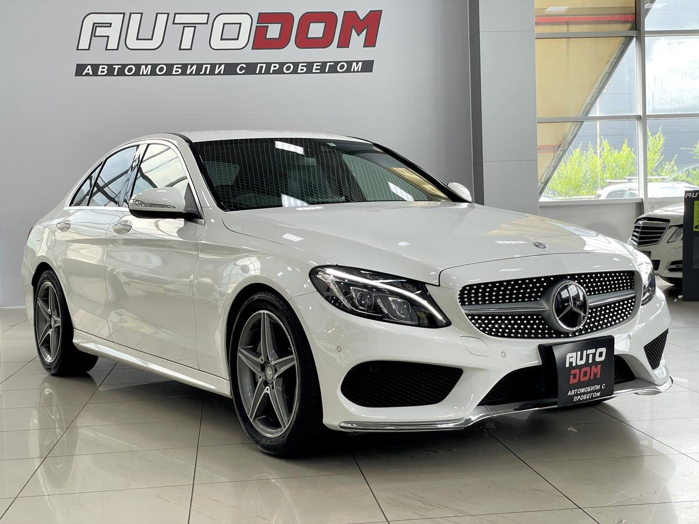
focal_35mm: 52
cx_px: 350
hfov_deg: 36.8
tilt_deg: -1.9
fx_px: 1050
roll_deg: +2.3
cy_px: 262
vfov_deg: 28.0
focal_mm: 6
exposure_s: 1/93
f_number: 2
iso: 100
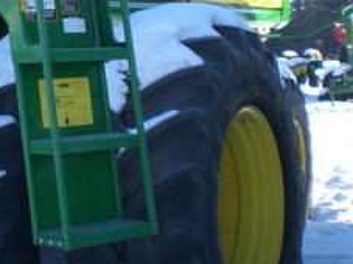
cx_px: -44
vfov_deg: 15.9
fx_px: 927
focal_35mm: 91
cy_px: -8
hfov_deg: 20.5
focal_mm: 6.3
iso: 50
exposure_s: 1/320
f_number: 3.1
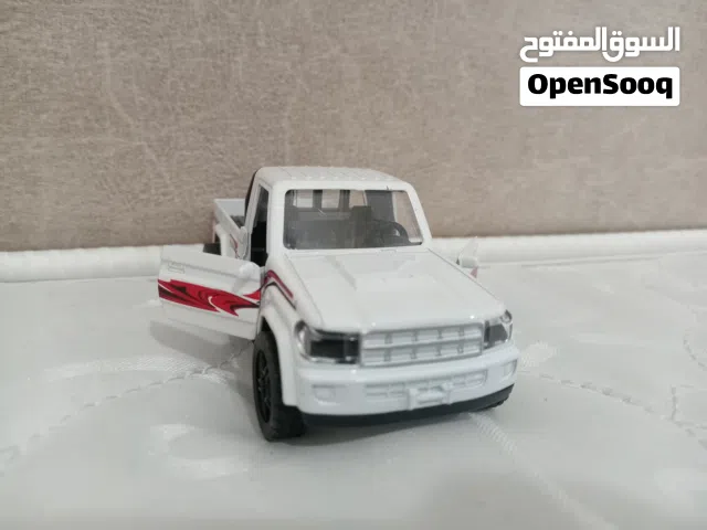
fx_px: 511
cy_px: 265
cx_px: 354
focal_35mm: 25
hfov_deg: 69.4
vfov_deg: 54.9
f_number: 1.8
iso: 825
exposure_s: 1/20
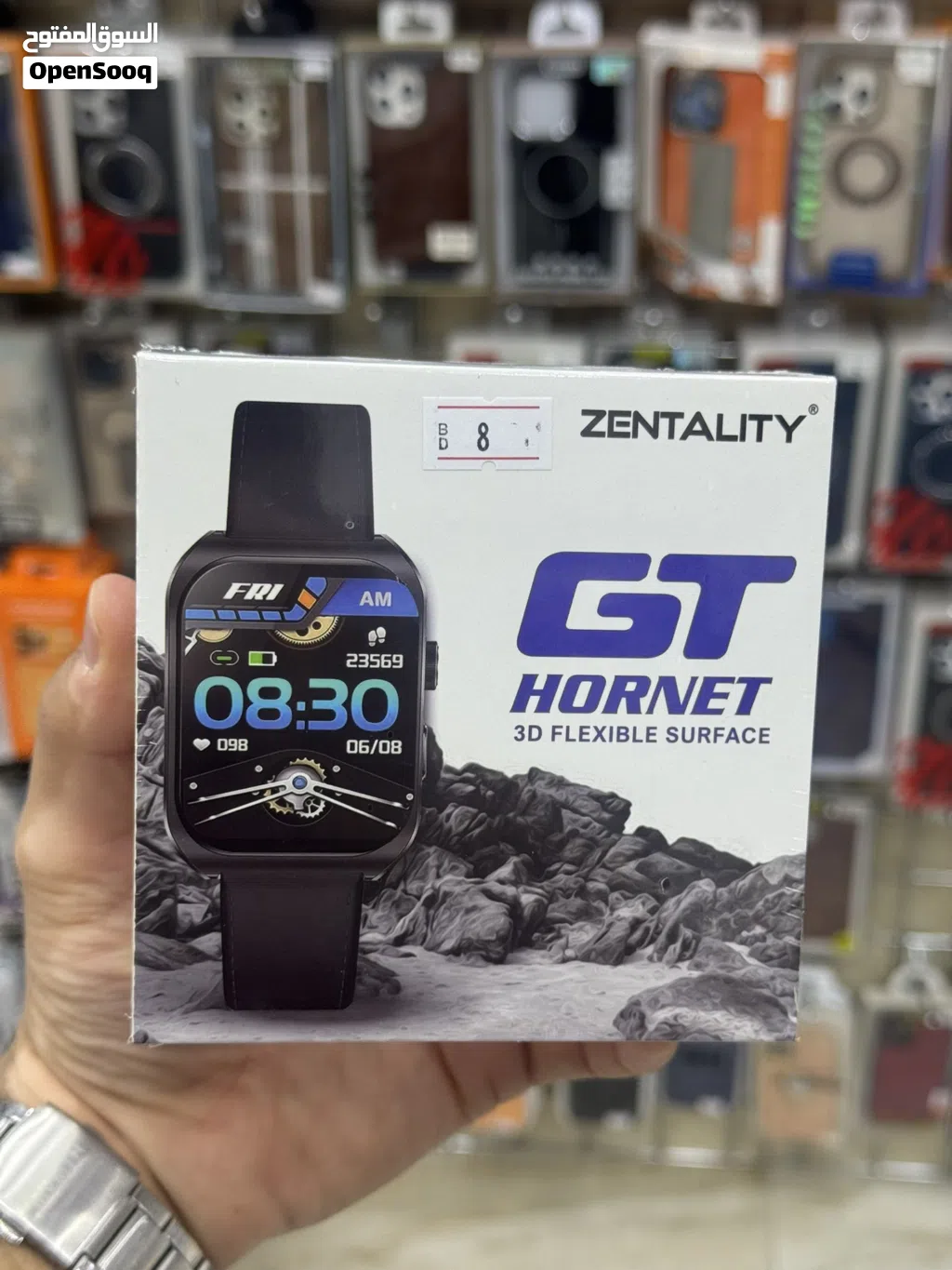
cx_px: 476
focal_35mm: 48
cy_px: 635
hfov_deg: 30.3
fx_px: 1760
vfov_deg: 39.7
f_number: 1.78
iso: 64
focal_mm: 6.76
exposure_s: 1/739
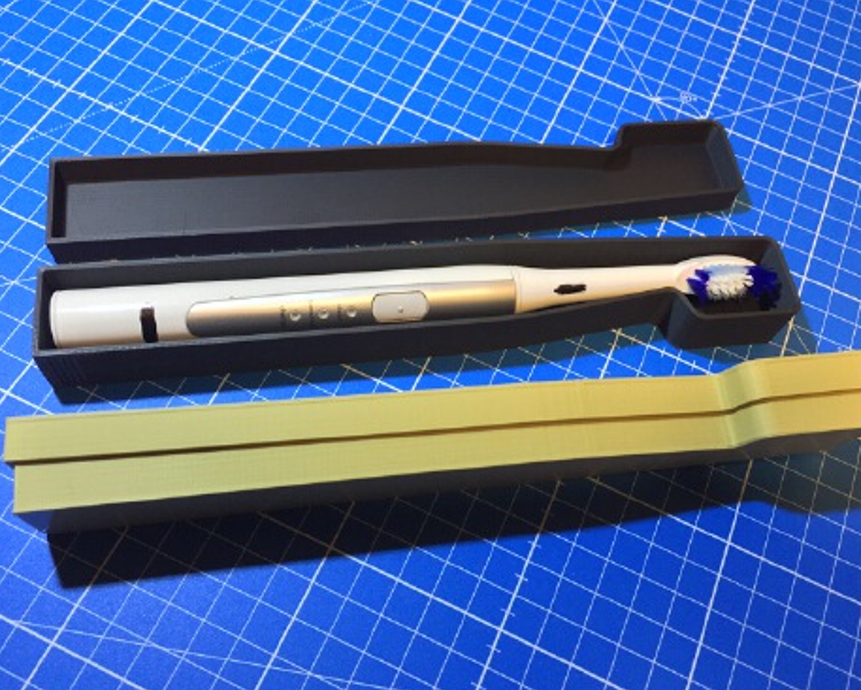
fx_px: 841
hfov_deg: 54.2
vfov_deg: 44.6
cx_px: 447
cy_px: 345
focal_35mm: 33
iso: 250
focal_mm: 4.15
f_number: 2.2
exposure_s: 1/20
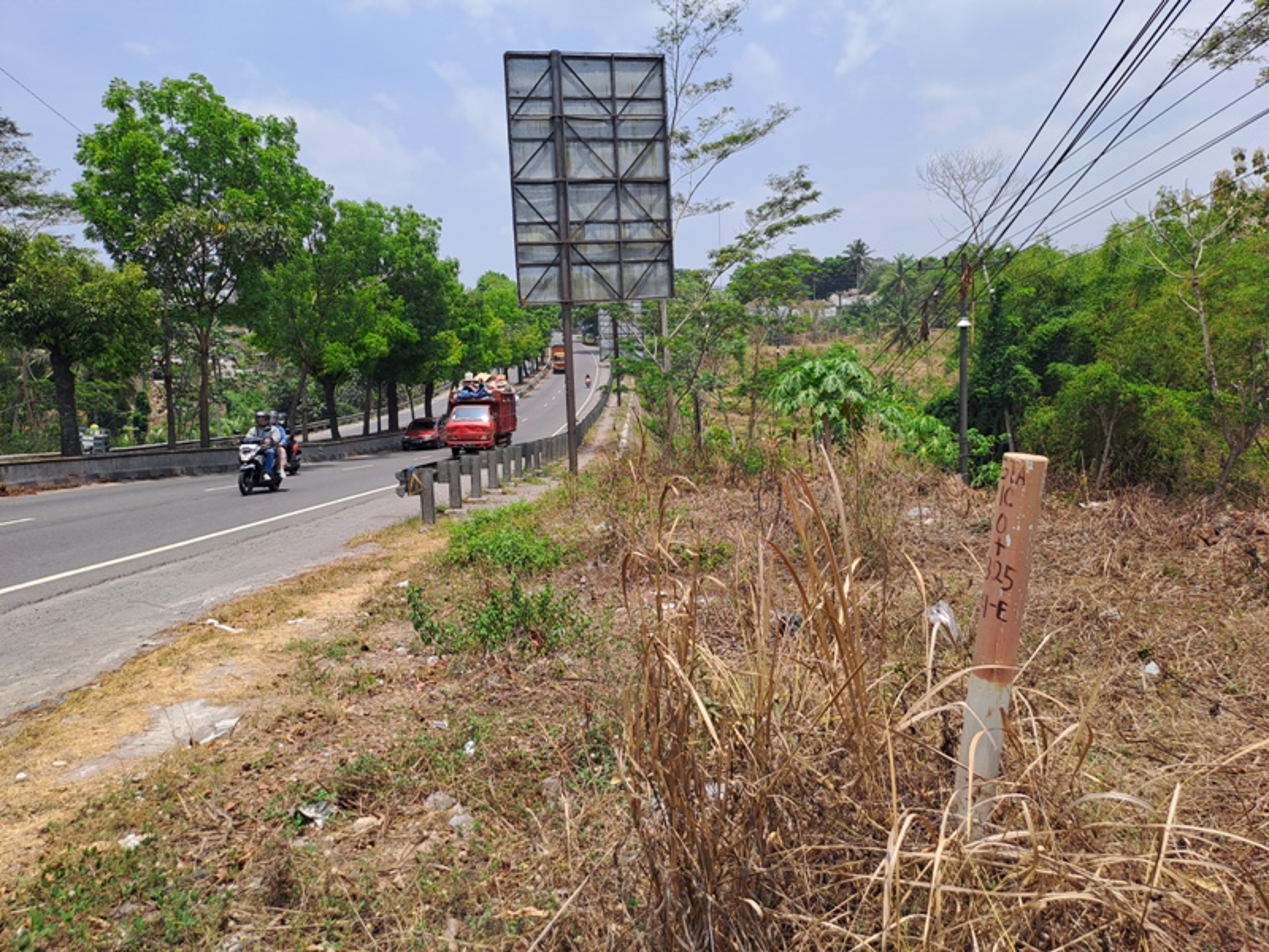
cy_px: 476
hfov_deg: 69.4
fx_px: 916
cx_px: 634
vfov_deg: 54.9
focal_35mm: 25
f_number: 1.8
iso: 32
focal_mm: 4.65
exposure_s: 1/1449
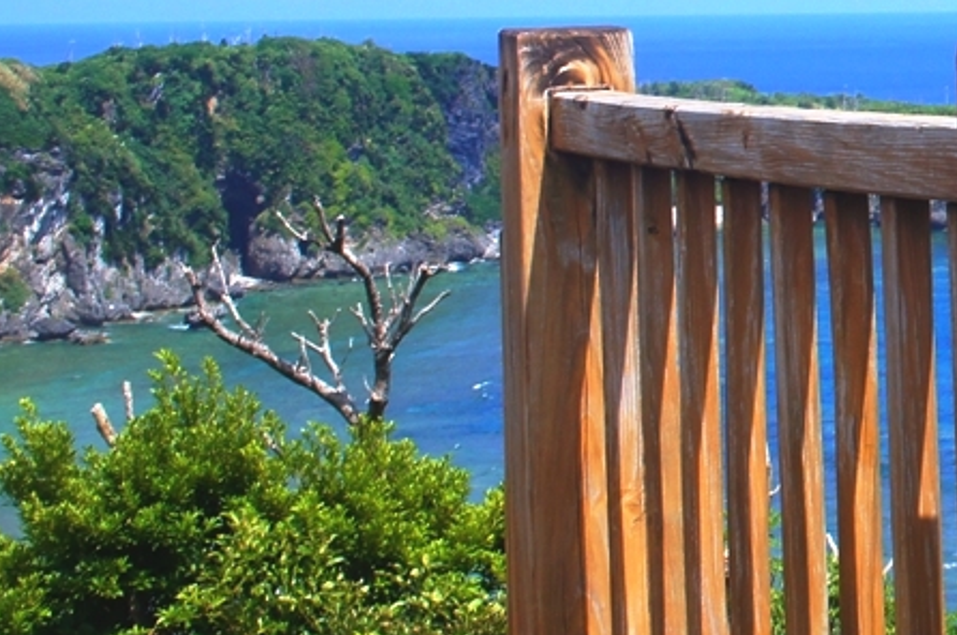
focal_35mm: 111
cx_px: 1453
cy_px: -67
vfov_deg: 12.1
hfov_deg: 16.7
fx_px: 2946
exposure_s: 1/250
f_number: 13
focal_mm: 22
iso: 200
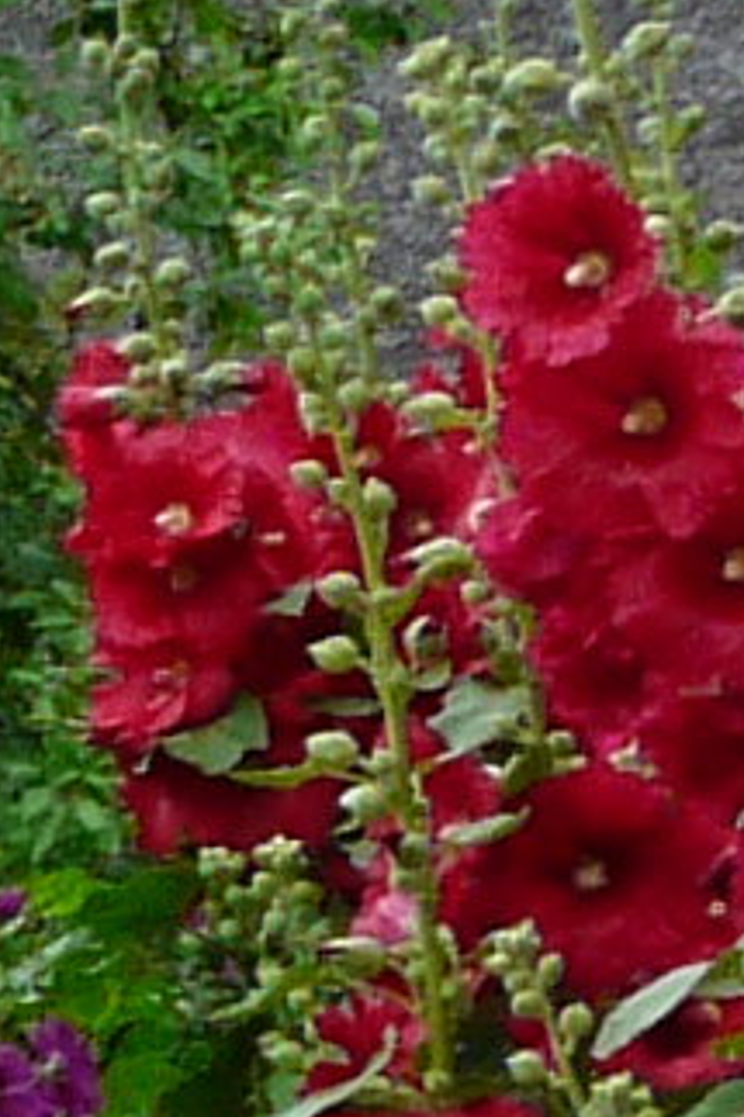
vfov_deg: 4.8
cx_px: -3166
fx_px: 13374
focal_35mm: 431
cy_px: 1179
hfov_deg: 3.0
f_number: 4.5
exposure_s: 1/250
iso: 100
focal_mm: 6.7
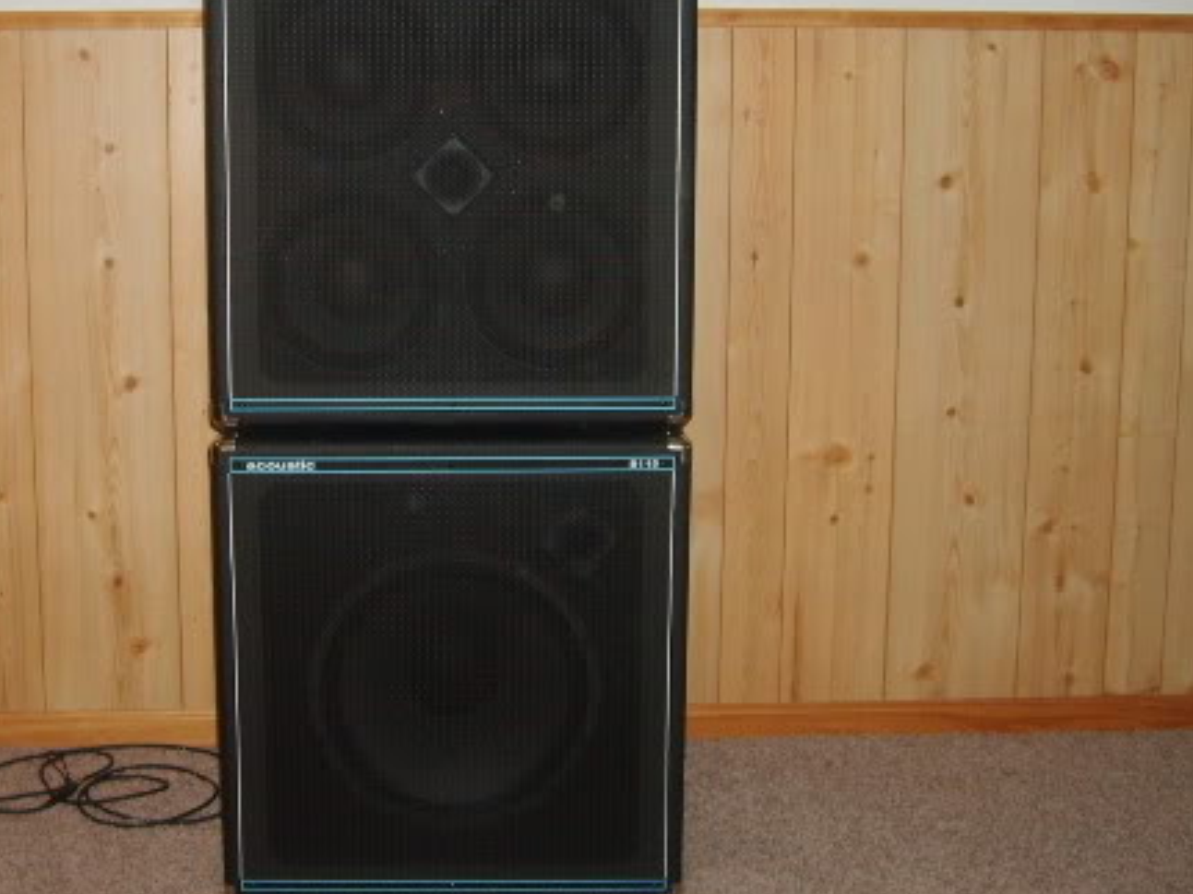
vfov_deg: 27.9
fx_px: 1792
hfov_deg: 36.6
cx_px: 454
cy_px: 349
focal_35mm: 52
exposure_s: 1/45
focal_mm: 5.8
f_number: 2.8
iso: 100
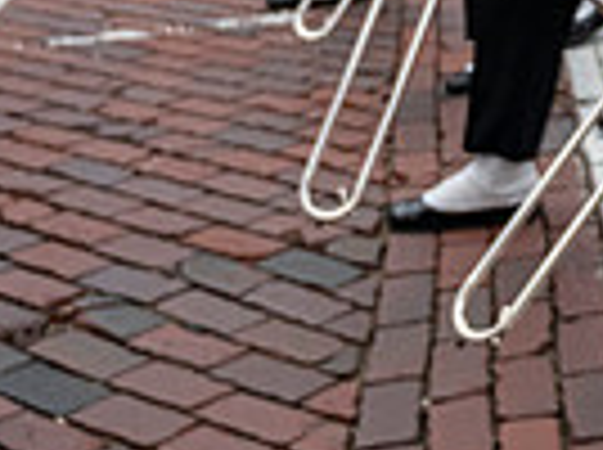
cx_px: 1066
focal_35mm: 100
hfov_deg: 16.6
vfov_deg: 13.6
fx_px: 1739
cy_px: -281
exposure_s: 1/1600
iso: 500
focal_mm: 24
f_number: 4
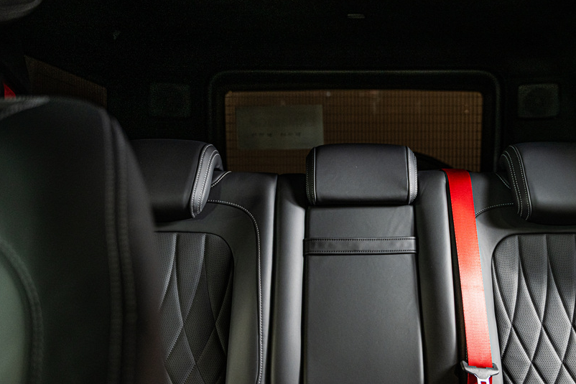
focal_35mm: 38
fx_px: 602
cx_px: 358
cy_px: 225
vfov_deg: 35.3
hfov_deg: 50.6
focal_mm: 29.5
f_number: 2.8
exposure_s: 1/160
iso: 1600
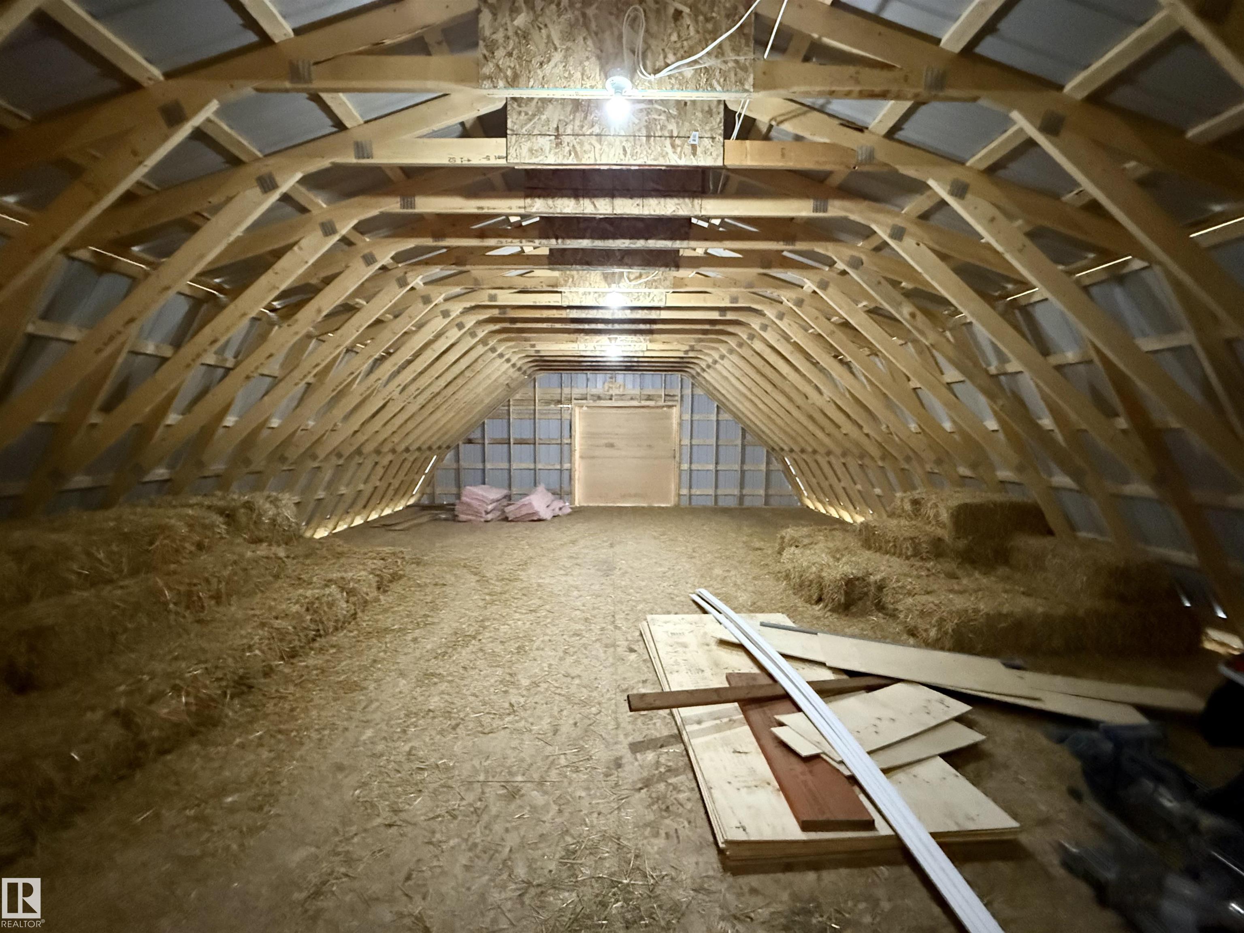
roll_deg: -1.2
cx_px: 622
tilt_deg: -2.9
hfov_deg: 102.1
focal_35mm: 14
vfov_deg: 85.7
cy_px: 466
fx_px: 503
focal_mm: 2.22
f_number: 2.2
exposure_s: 1/40
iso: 1600
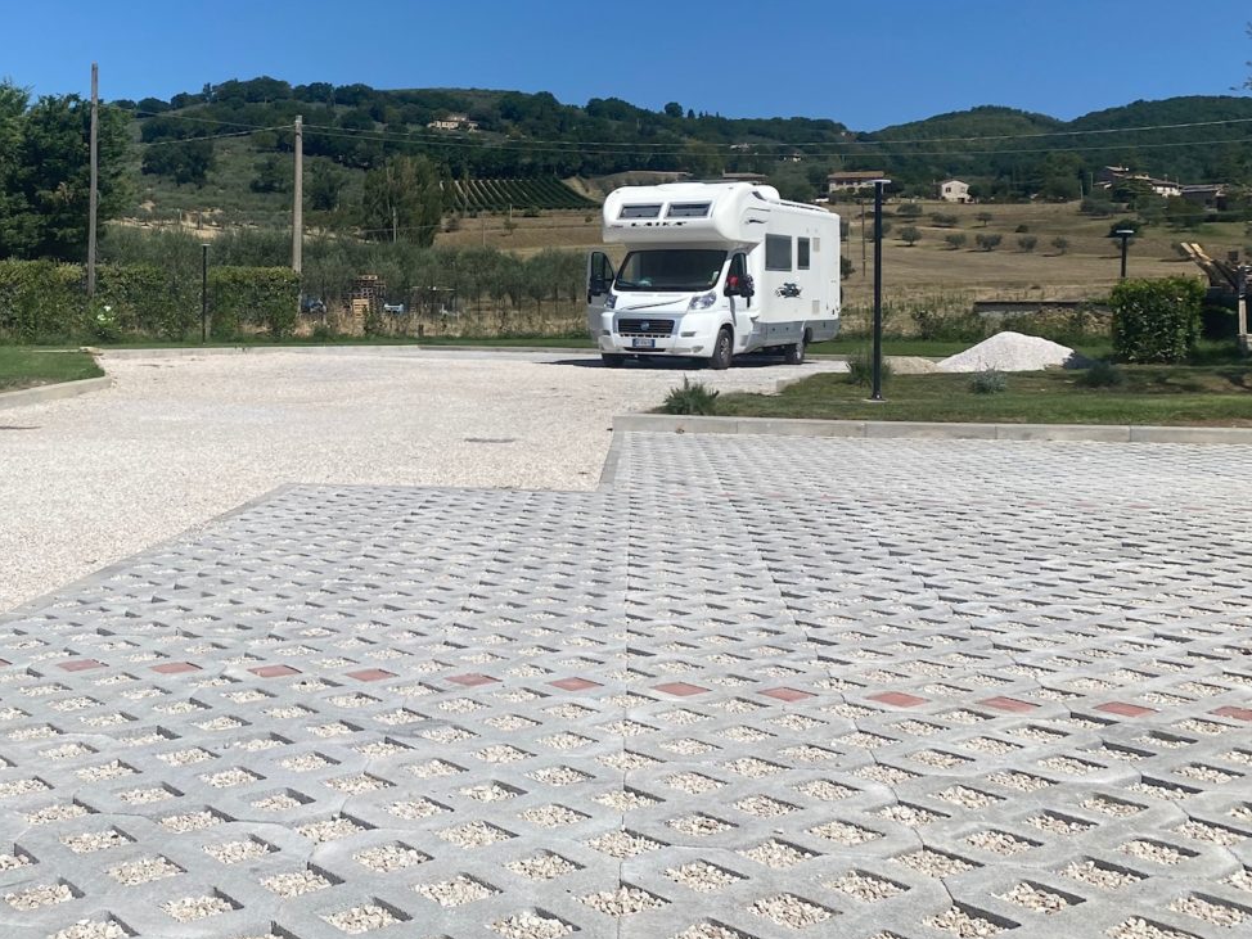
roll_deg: -1.5
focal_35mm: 41
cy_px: 286
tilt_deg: +0.7
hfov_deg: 44.9
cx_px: 388
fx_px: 1483
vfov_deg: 34.7
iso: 32
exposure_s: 1/5747
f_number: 1.8
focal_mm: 4.25
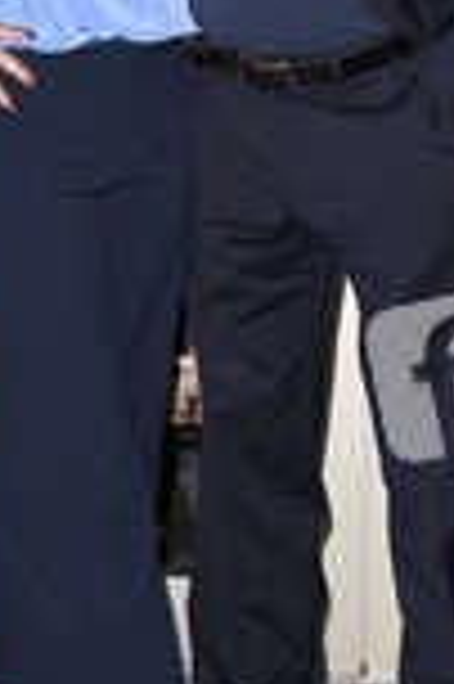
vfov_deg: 16.2
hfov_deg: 10.9
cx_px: 189
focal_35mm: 126
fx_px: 2389
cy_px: 130
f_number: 6.3
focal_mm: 32
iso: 320
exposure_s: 1/125
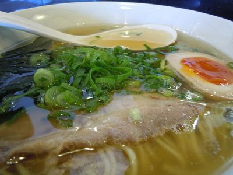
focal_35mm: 28
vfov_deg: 49.7
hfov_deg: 63.4
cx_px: 116
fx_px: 188
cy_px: 88
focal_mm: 5
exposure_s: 1/10
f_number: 3.7
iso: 400
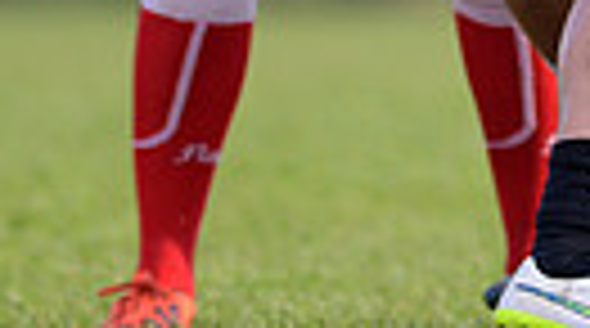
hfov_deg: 1.1
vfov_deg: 0.6
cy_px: -420
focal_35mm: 1955
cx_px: 1090
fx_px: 30517
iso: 560
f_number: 4
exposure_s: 1/1250
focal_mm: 420
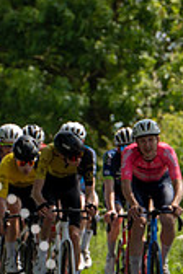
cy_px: 193
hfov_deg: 1.7
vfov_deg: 2.6
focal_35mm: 806
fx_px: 6145
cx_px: 295
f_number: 5
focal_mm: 156
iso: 100
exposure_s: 1/1000
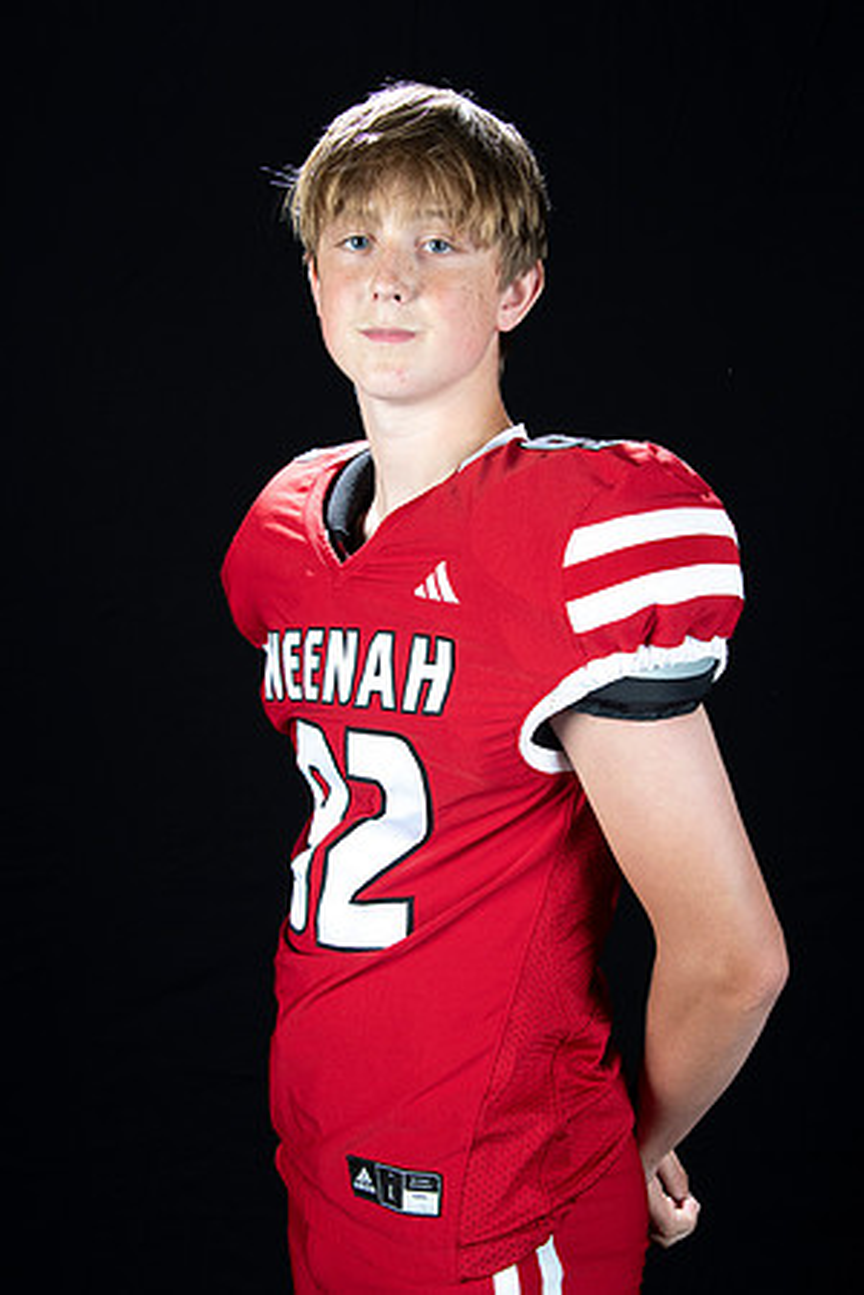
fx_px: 1872
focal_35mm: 52
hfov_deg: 26.0
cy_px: 648
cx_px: 432
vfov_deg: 38.2
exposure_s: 1/160
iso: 320
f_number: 9
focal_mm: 52
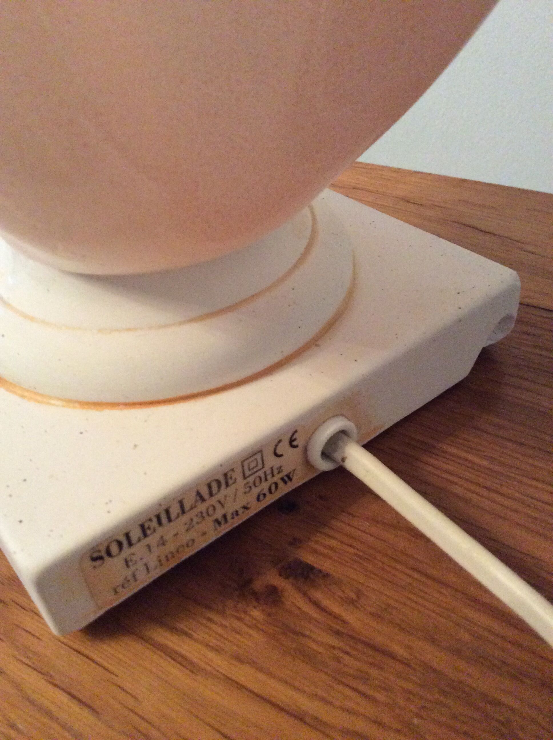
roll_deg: +7.0
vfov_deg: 56.9
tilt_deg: -39.8
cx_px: 276
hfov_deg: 44.1
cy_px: 370
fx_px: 683
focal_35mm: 32
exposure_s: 1/17
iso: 320
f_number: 2.4
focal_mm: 3.3
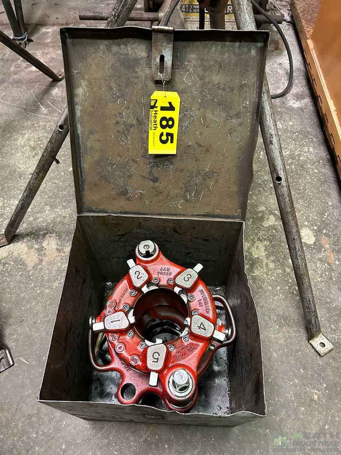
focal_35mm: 26
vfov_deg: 67.3
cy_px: 228
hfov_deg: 53.1
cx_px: 170
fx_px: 341
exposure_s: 1/60
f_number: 1.5
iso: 500
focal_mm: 5.7
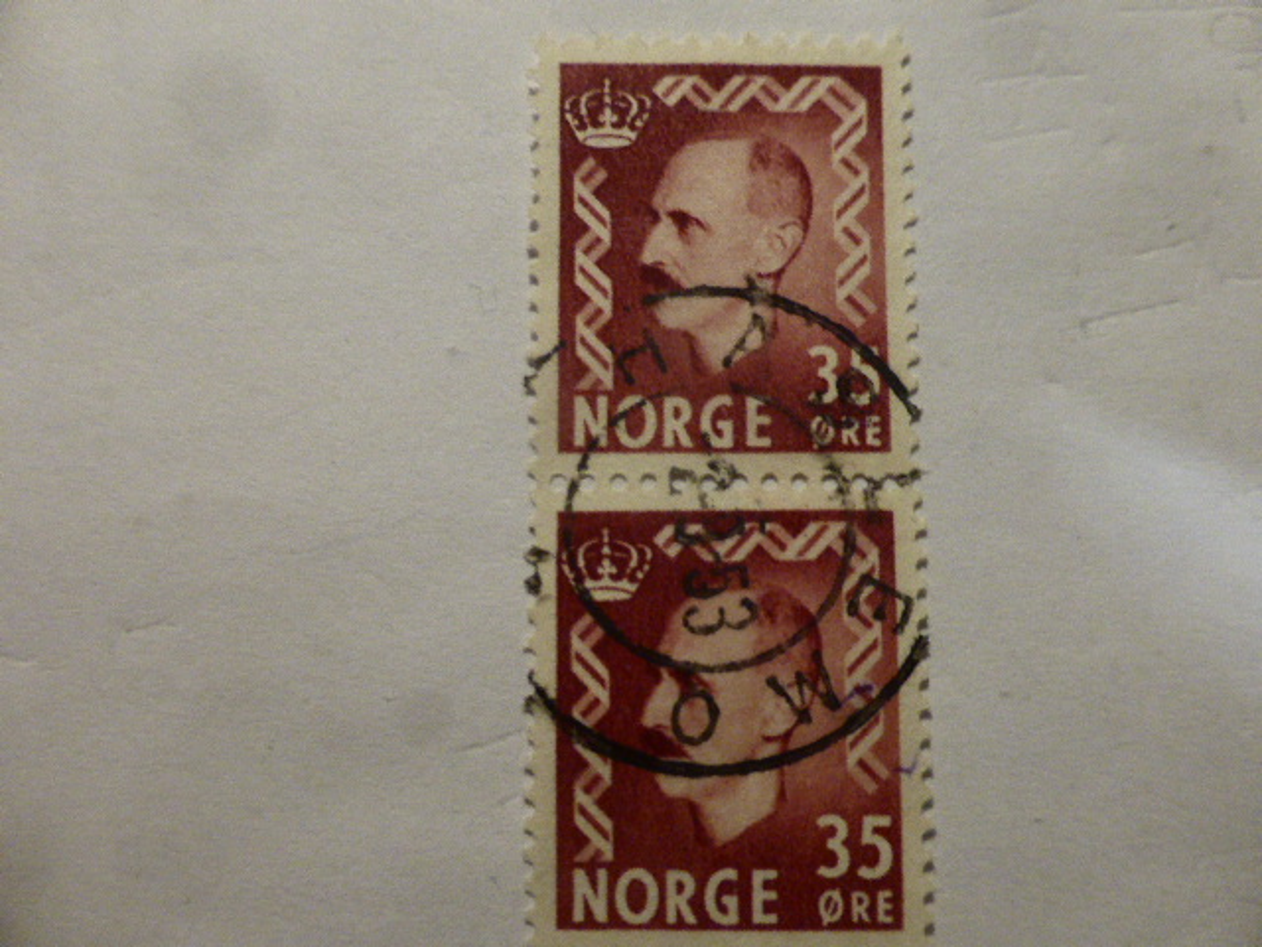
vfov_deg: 54.9
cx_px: 631
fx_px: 911
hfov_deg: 69.4
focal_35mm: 25
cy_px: 474
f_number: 3.3
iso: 400
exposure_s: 1/10
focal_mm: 4.3
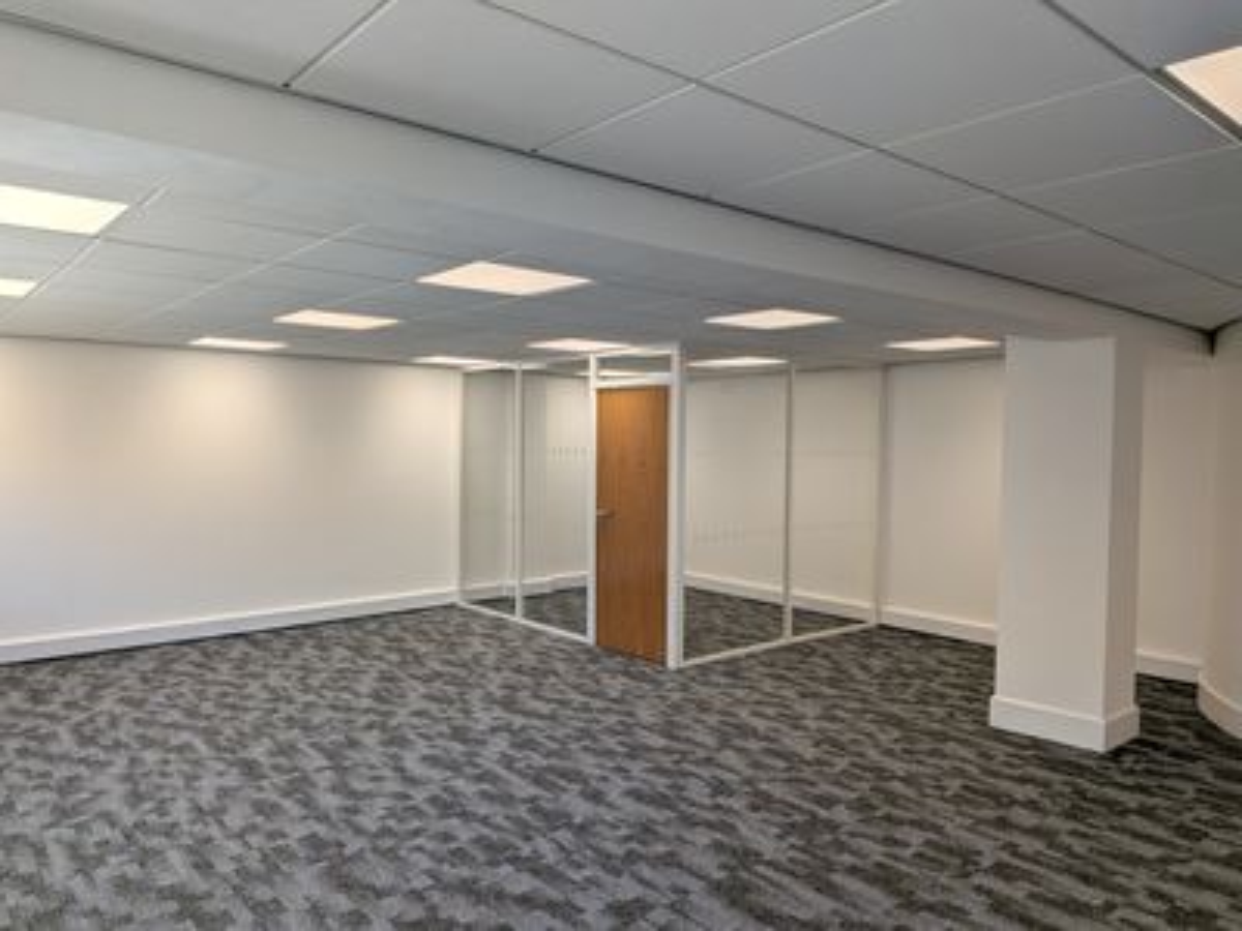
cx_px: 621
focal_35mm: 24
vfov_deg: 56.8
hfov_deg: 71.6
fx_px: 861
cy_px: 466
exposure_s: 1/1232
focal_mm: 4.53
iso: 26
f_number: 1.7
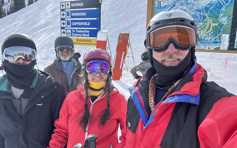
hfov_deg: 72.5
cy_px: 74
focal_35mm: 25
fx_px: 161
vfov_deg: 49.3
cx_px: 118
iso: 25
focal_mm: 2.69
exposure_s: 1/520
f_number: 1.9
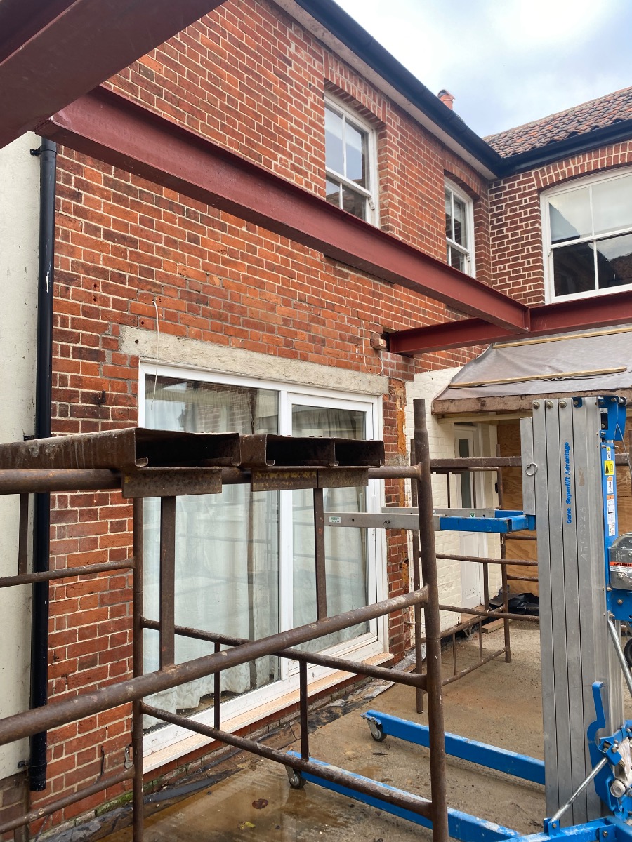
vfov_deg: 67.3
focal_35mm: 26
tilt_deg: +6.7
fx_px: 633
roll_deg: +1.5
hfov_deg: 53.1
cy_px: 421
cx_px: 316
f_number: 1.8
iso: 32
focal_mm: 4.25
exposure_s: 1/122
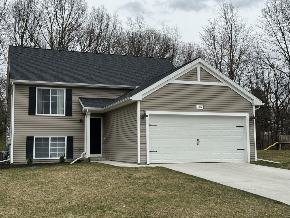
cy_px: 109
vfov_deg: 30.3
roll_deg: +0.1
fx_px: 402
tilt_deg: +6.0
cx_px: 145
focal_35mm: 48
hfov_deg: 39.7
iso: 64
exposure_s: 1/2833
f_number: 1.78
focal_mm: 6.76
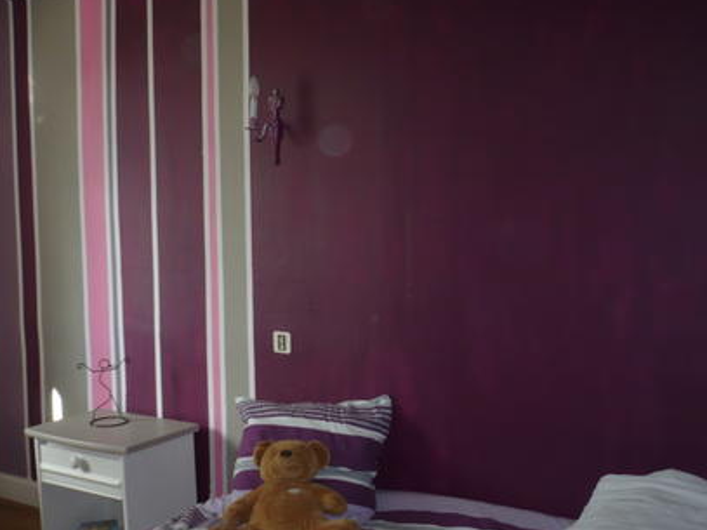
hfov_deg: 43.7
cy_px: 289
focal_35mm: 43
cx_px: 420
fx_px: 878
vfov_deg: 33.6
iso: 100
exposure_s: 1/30
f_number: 2.8
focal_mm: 5.8
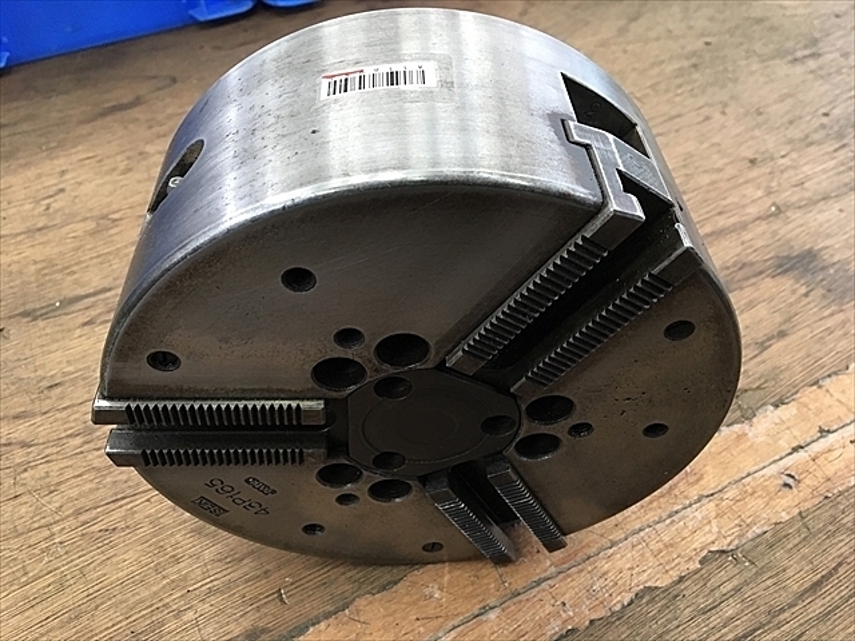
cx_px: 428
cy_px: 320
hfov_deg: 61.7
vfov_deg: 48.2
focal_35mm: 29
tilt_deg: -46.7
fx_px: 716
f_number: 2.2
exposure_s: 1/30
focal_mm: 4.15
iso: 125
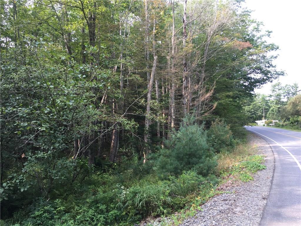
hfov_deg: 61.7
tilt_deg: +5.4
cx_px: 150
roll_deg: +0.0
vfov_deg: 48.2
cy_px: 113
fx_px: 252
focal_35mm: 29
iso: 32
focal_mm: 4.15
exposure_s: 1/163
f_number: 2.2
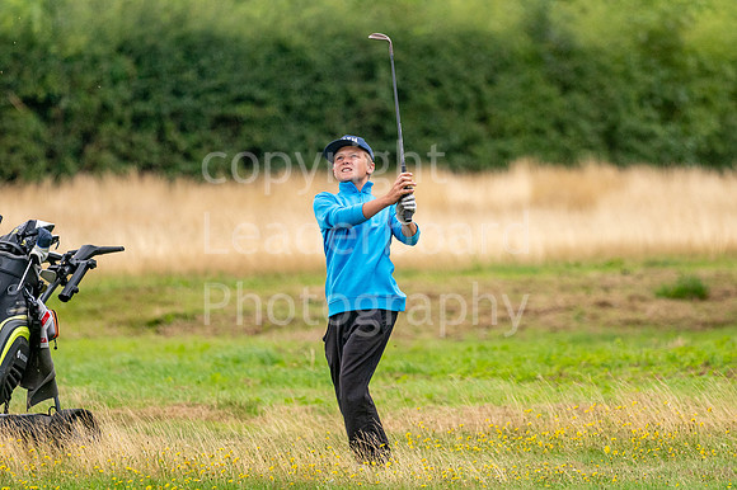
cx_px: 440
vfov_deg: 2.6
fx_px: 11002
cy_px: 293
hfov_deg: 3.8
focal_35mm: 538
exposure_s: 1/2000
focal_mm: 300
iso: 320
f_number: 4
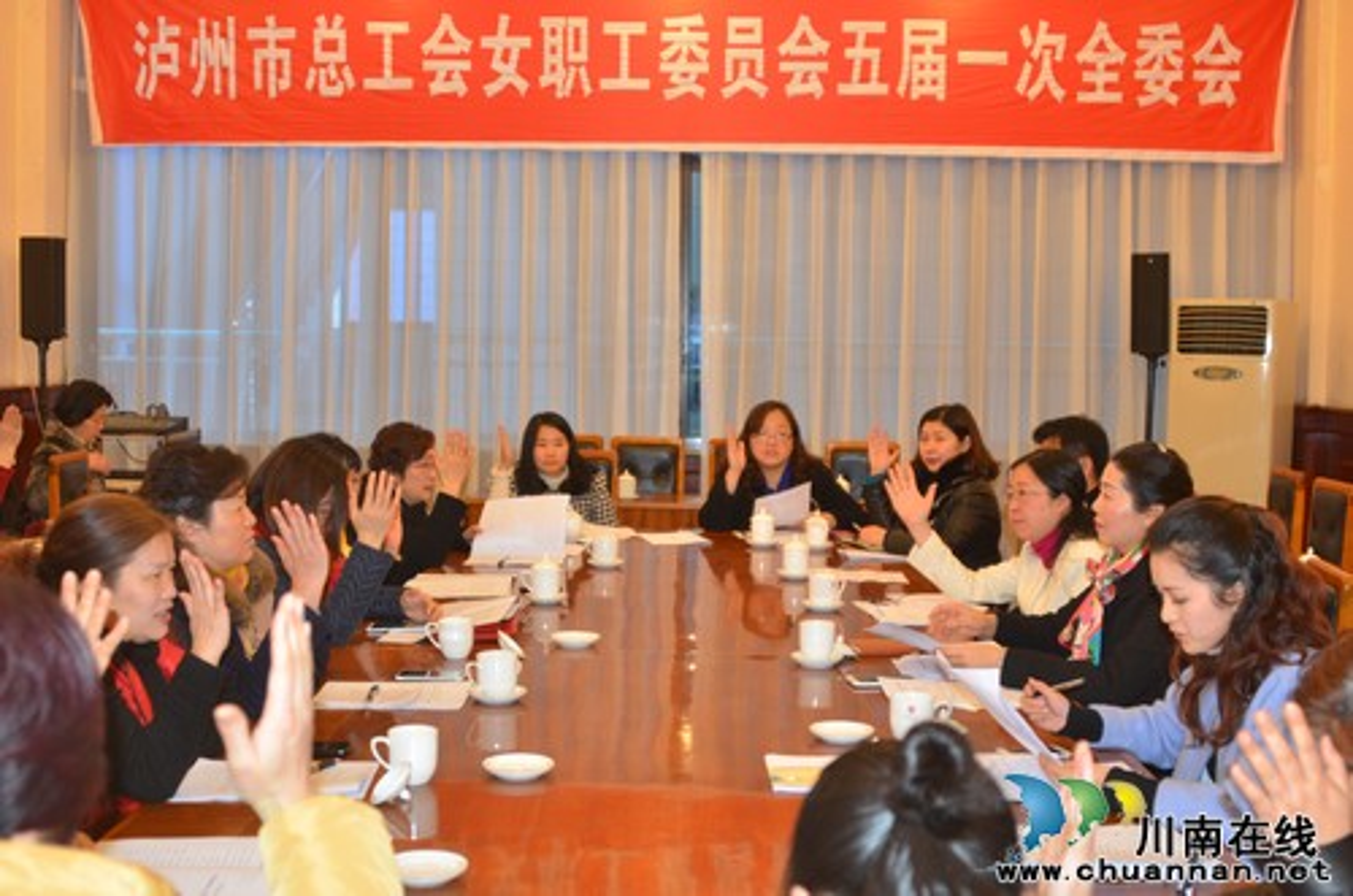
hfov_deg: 46.5
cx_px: 676
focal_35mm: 42
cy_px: 448
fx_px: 1575
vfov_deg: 31.7
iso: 800
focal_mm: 28
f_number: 3.5
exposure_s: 1/60
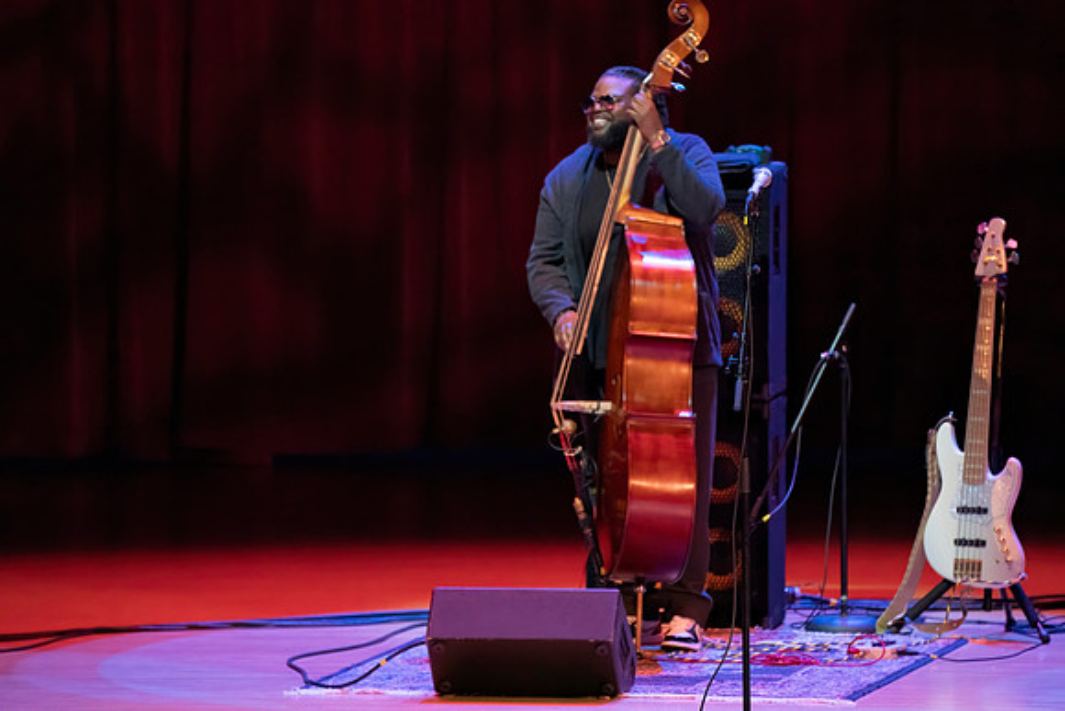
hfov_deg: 5.2
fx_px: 11836
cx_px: 532
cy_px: 356
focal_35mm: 400
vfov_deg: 3.4
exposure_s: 1/250
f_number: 5.6
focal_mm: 400
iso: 6400
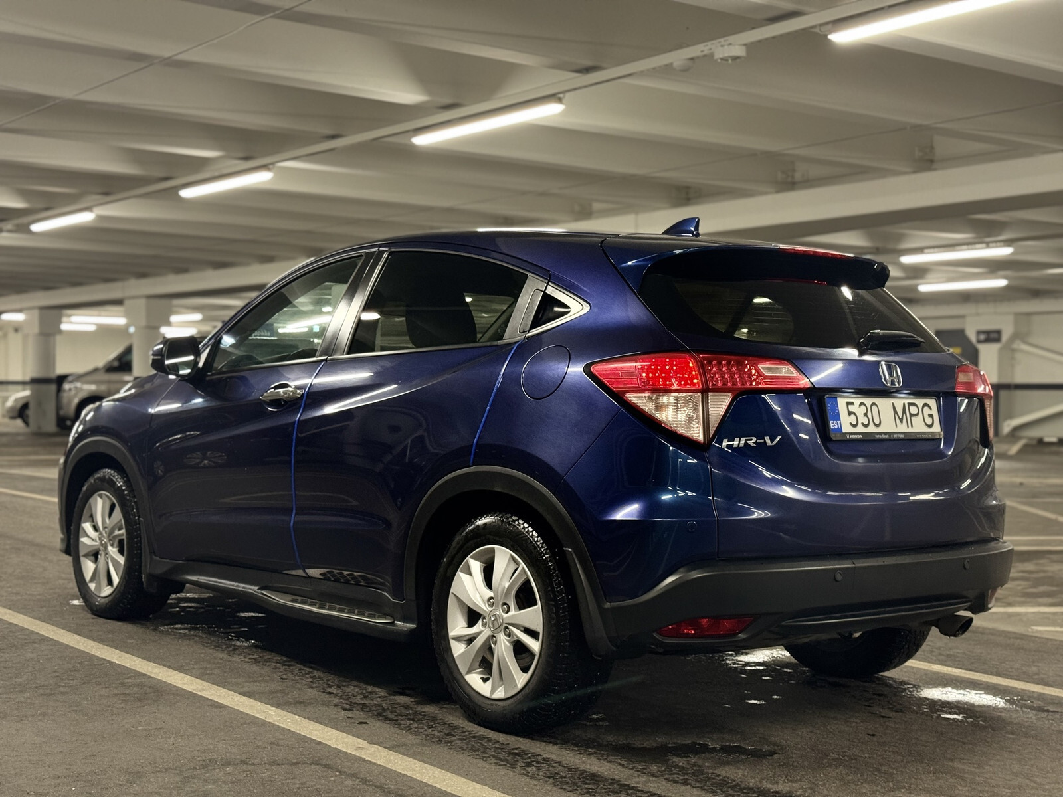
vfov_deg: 30.3
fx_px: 1474
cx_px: 532
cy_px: 398
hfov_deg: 39.7
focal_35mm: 48
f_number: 1.78
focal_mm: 6.76
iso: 200
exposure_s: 1/50
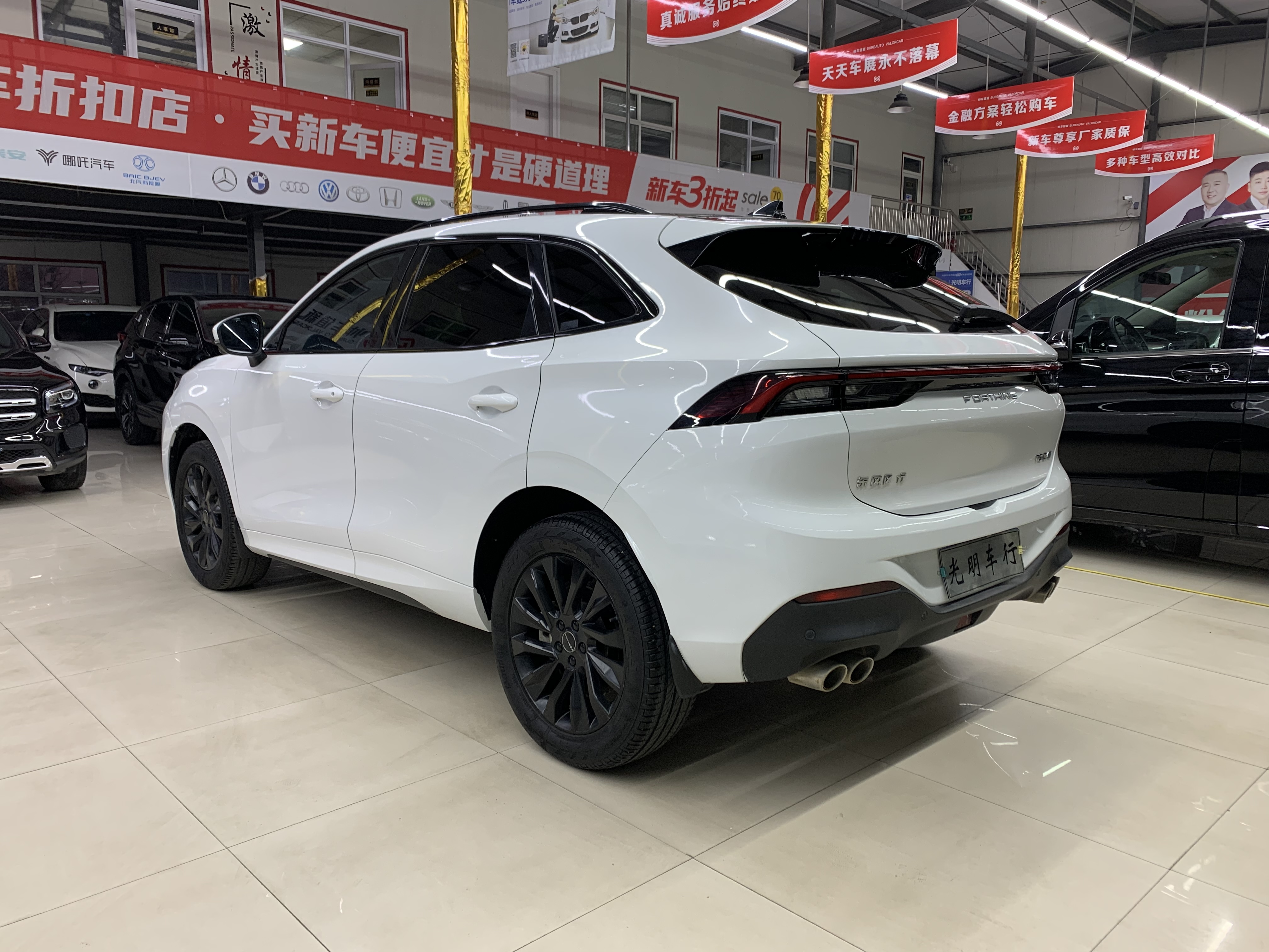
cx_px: 634
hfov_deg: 67.3
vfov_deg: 53.1
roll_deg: -1.1
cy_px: 476
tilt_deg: -7.5
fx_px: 953
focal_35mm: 26
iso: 50
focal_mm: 4.25
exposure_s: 1/50
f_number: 1.8
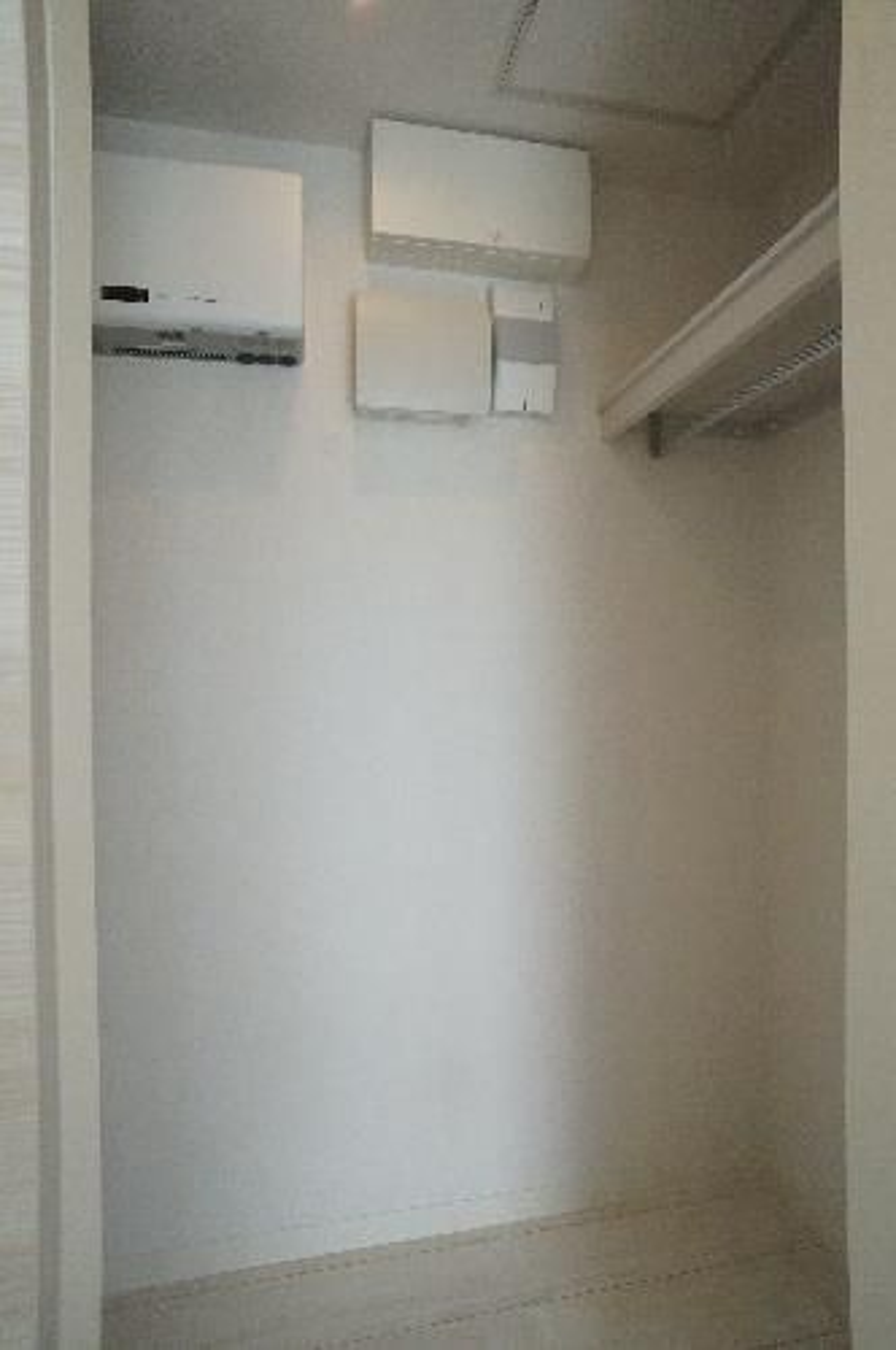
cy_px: 675
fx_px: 898
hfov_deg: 53.0
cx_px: 448
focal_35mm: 24
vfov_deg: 73.8
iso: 3200
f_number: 8
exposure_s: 1/500
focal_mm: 16
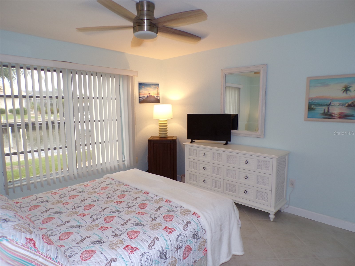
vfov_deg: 56.8
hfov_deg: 71.6
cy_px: 133
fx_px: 246
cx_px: 178
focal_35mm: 24
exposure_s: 1/34
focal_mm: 4.3
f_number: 3
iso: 108
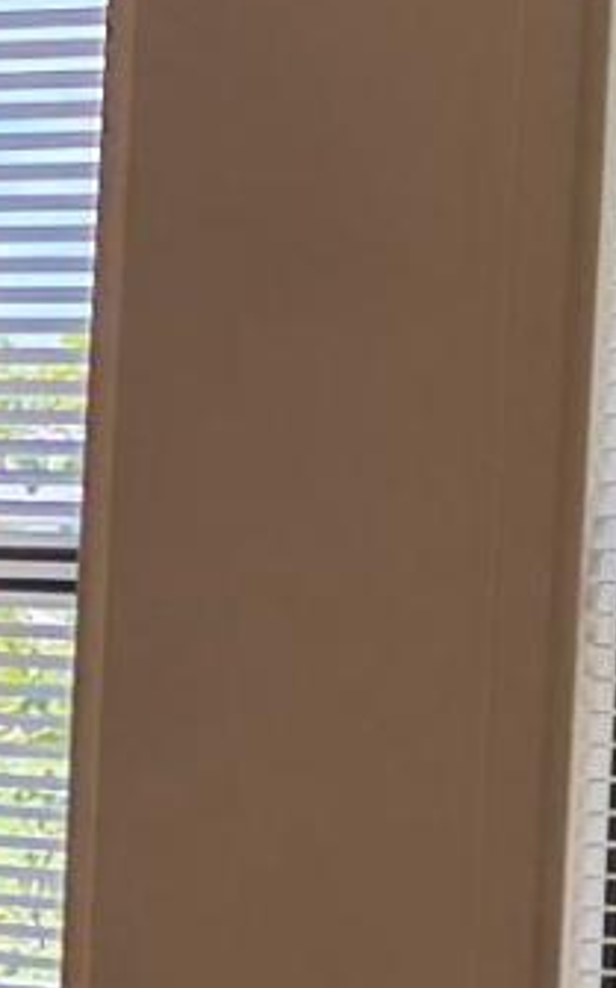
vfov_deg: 9.5
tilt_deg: -4.9
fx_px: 5890
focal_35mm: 219
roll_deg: -1.0
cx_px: -1312
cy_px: 926
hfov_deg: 5.6
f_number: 1.78
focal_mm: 6.76
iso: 200
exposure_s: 1/159
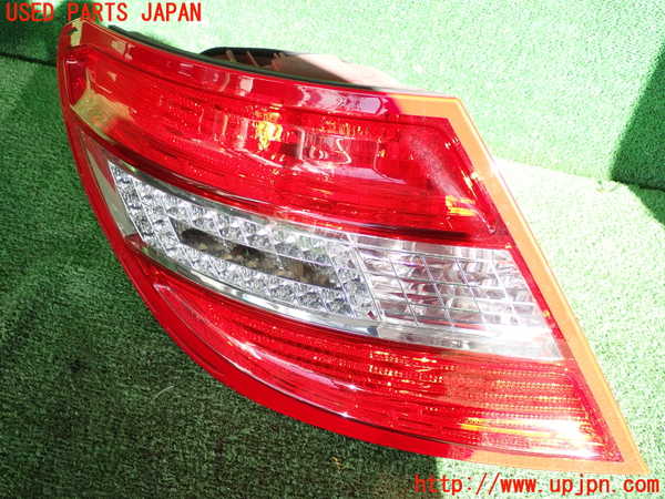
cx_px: 332
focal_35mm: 41
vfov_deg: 35.1
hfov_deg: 45.8
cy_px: 250
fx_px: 788
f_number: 2.8
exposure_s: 1/125
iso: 100
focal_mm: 7.31
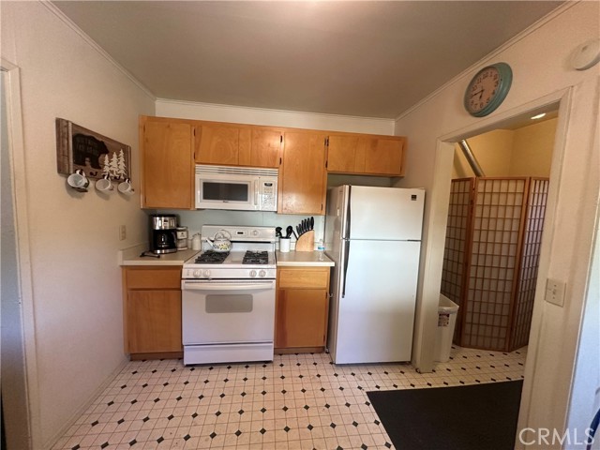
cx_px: 300
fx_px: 243
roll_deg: -2.3
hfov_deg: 102.1
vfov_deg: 85.7
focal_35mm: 14
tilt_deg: -3.5
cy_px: 225
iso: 320
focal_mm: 2.22
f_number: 2.2
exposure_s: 1/120
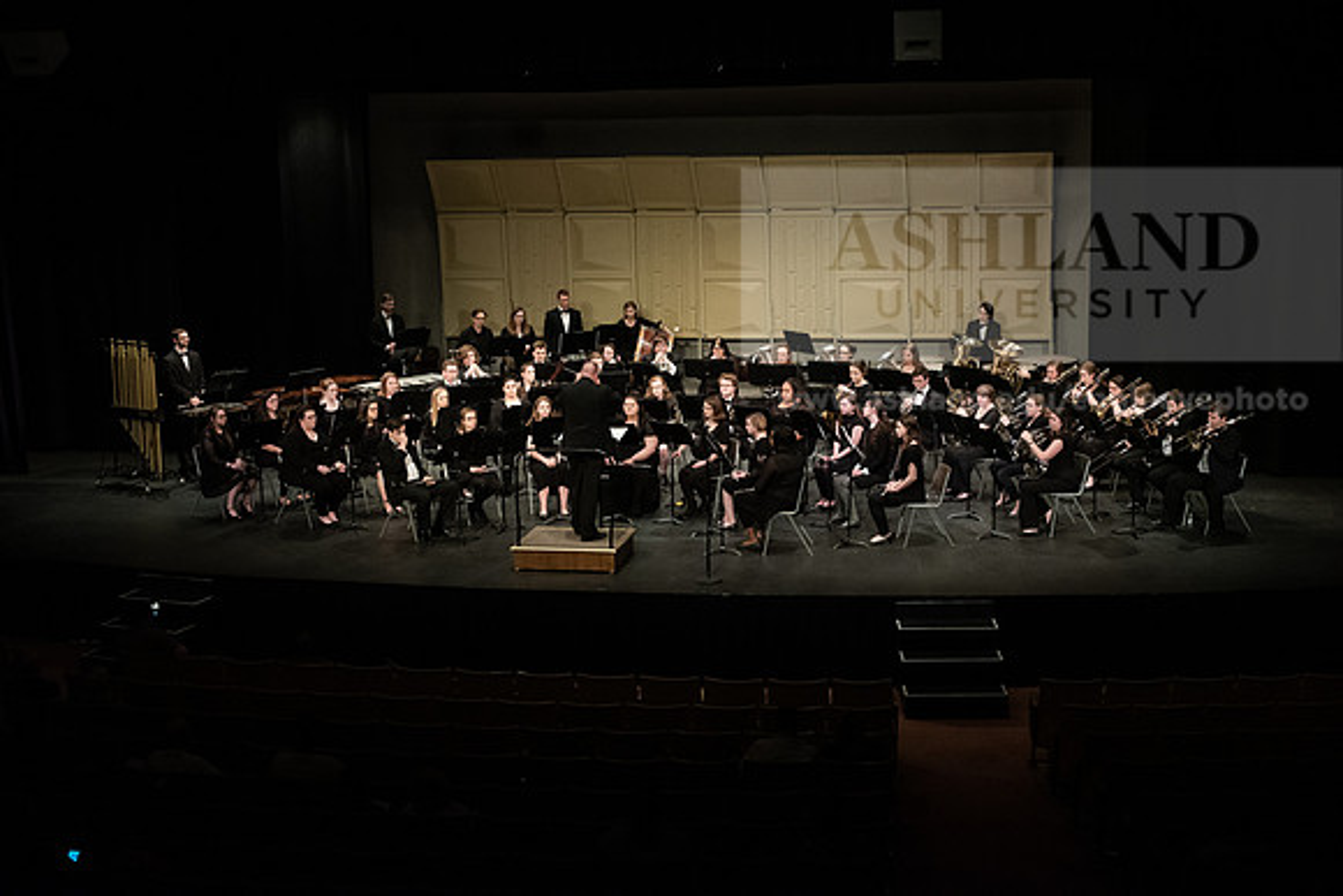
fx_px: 2090
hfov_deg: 35.6
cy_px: 448
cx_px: 672
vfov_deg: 24.2
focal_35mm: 56
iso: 4000
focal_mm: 56
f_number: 3.5
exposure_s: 1/200
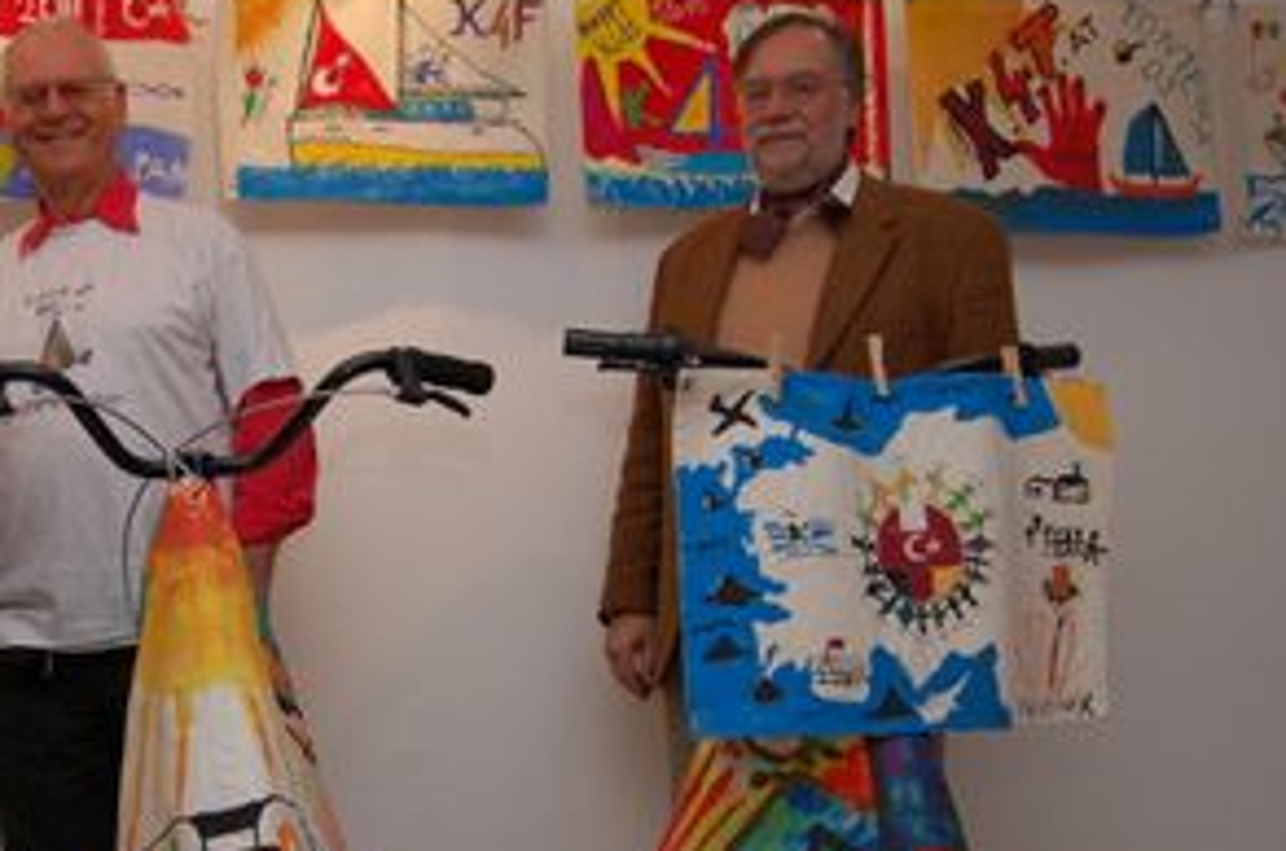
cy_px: 610
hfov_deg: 38.5
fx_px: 1778
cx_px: 281
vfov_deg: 26.7
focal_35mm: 50
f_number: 4
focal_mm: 19
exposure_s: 1/60
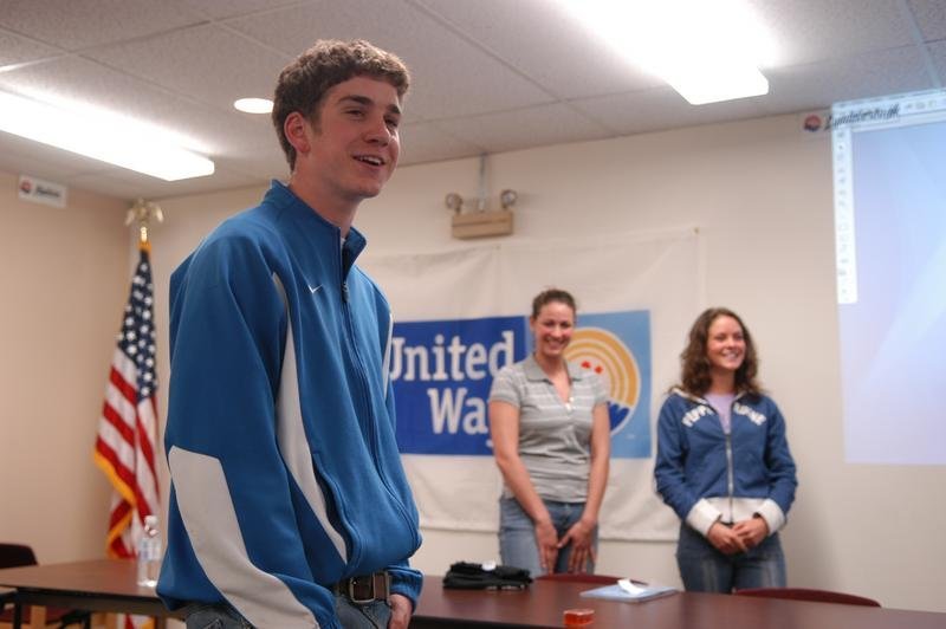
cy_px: 314
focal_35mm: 42
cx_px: 473
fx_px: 1103
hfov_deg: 46.4
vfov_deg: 31.8
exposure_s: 1/50
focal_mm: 28
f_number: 2.8
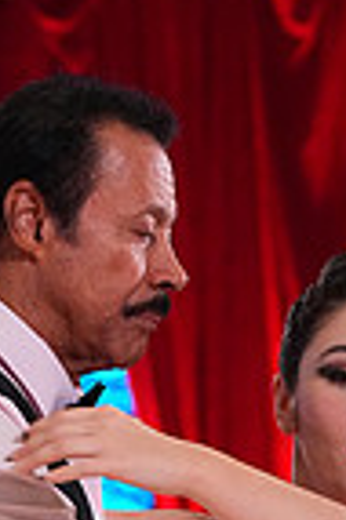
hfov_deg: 3.5
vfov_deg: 5.2
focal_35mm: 394
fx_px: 5694
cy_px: 942
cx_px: 195
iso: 5000
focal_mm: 97
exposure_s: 1/250
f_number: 5
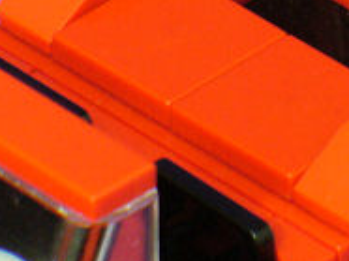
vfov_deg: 3.1
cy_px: -4
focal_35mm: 478
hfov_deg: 4.1
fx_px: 4813
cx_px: 323
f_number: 4.5
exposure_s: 1/3.2
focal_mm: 36.6
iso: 200
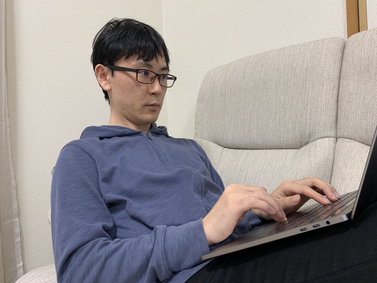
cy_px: 142
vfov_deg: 53.1
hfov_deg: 67.3
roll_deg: +3.0
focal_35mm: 26
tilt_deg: -2.5
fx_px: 283
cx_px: 188
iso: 160
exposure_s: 1/48
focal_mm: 4.25
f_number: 1.8
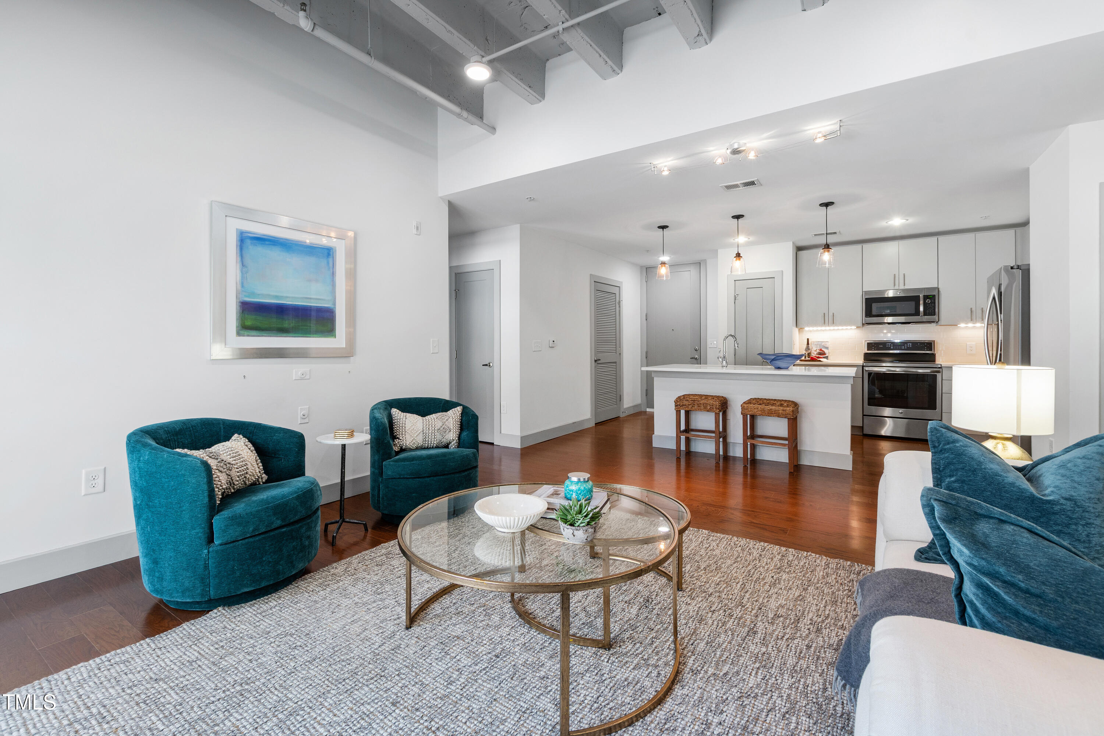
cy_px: 368
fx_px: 460
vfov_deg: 77.3
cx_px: 552
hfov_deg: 100.4
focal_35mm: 15
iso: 100
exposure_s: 1/2.5
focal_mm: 10
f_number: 8
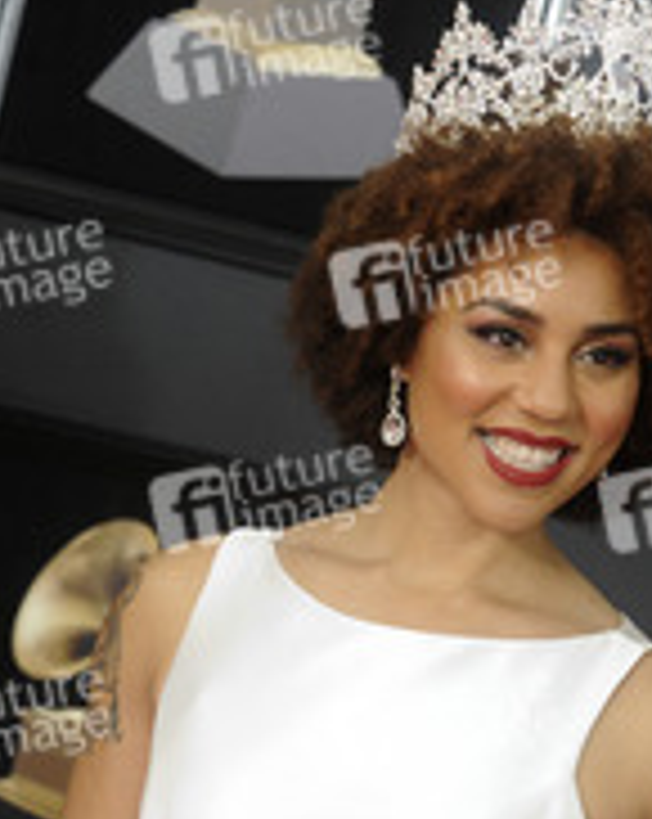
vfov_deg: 9.7
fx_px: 4836
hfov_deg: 7.7
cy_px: 612
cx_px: 324
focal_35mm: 200
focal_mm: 86
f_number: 4.5
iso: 1600
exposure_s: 1/500
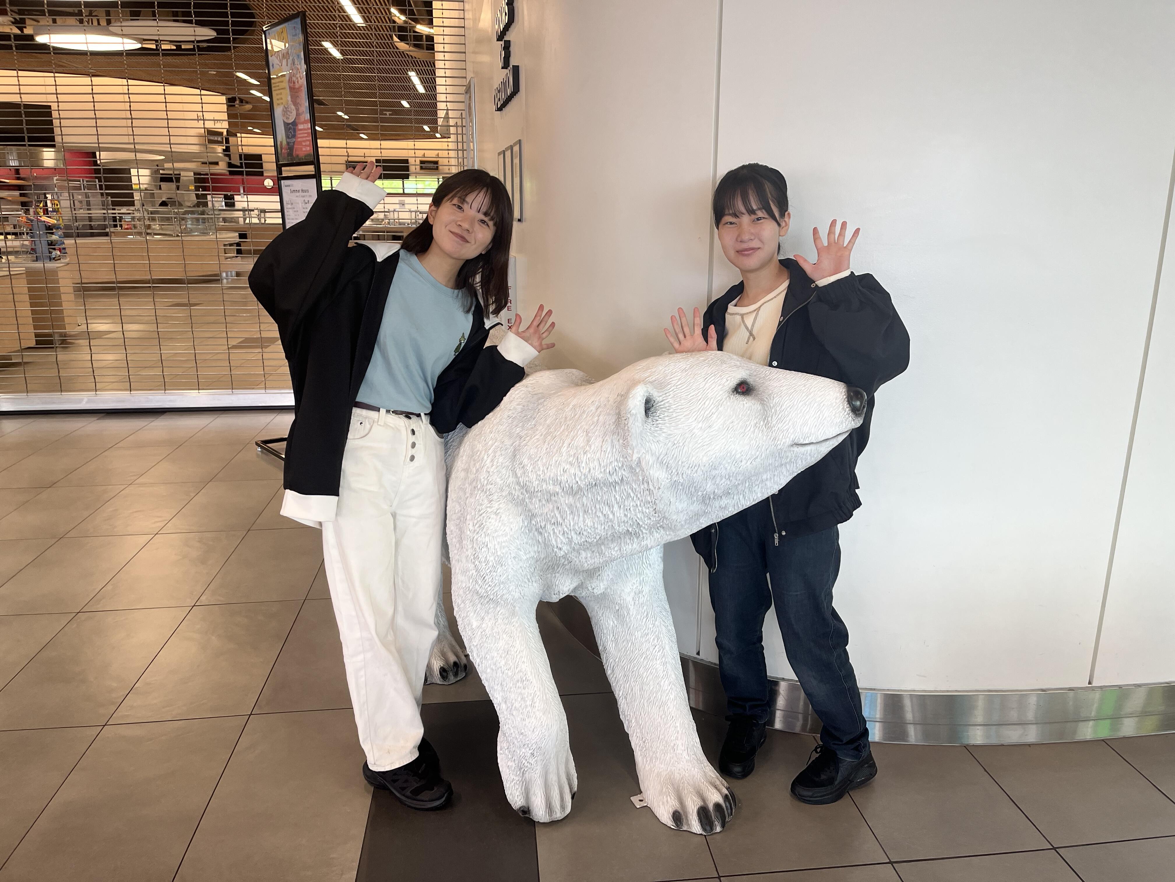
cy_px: 441
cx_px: 588
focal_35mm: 26
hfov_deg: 67.3
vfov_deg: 53.1
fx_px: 883
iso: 80
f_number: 1.6
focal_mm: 5.1
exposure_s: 1/120
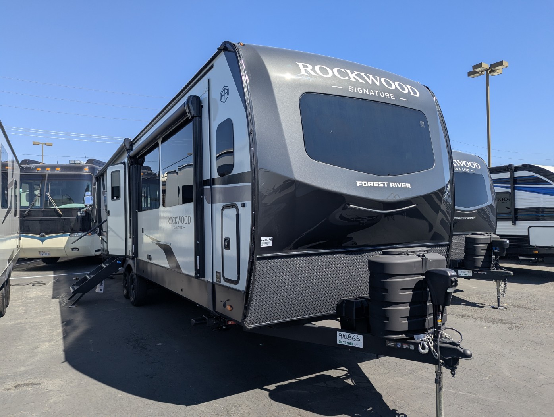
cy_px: 208
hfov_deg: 71.5
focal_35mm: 24
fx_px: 385
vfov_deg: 56.9
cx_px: 277
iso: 46
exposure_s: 1/1550
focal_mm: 6.81
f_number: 1.85
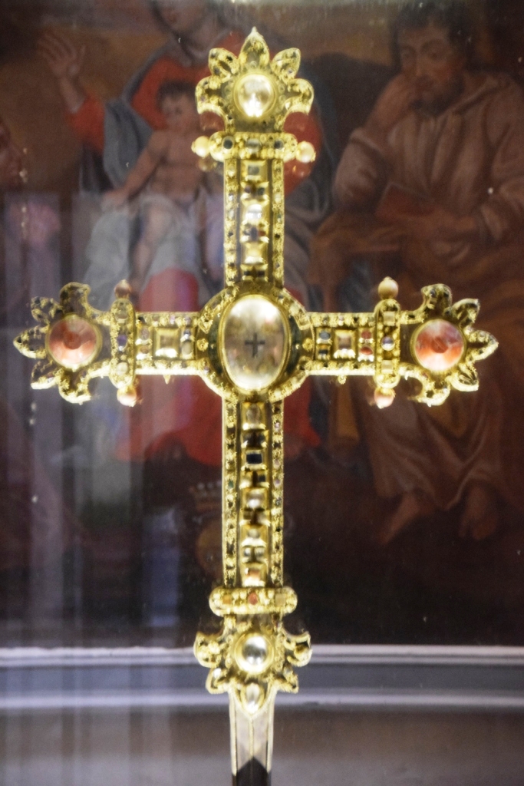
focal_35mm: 129
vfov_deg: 15.9
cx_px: 262
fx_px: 2815
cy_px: 393
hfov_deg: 10.6
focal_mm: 86
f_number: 5.3
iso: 3200
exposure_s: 1/5
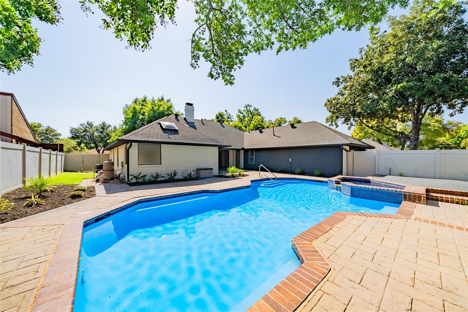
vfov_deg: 90.0
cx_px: 234
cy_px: 156
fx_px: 156
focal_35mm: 12
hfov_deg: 112.6
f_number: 11
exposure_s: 1/1000
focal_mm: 12
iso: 160
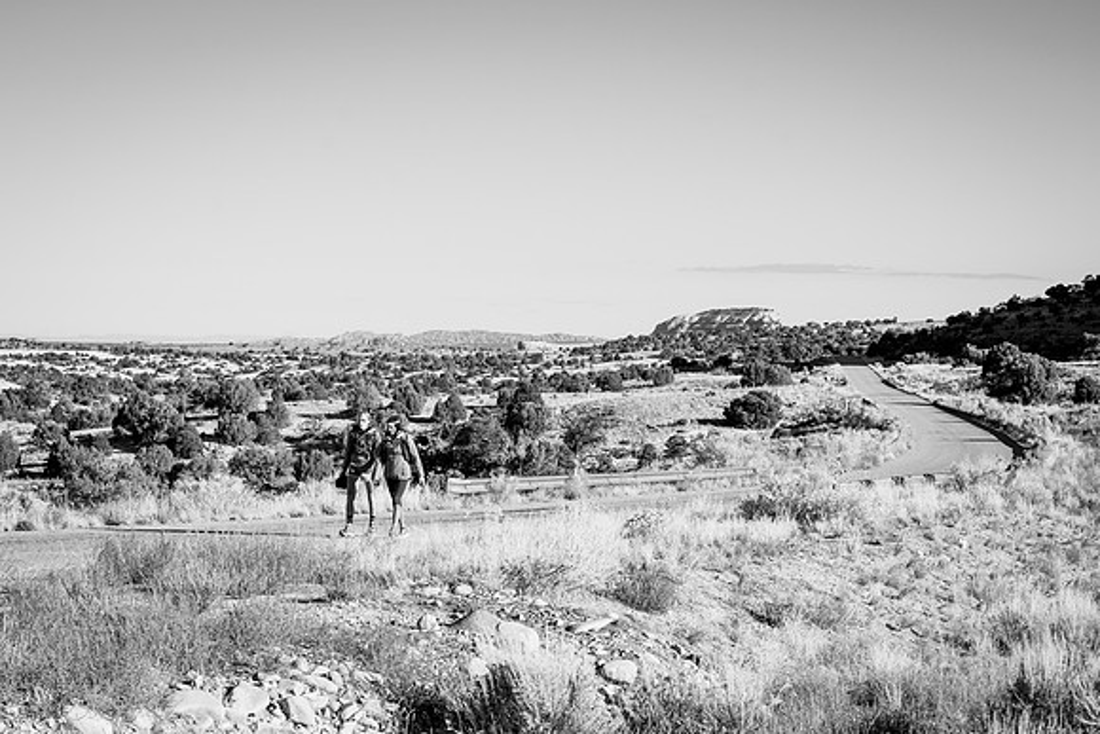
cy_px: 367
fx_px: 2245
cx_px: 555
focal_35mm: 73
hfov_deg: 27.5
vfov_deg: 18.6
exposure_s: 1/1000
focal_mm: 70
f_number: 7.1
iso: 320
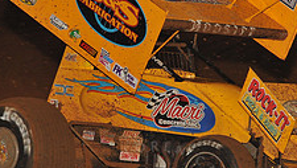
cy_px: 99
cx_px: 154
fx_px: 2869
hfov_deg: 5.9
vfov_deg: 3.3
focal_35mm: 364
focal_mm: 135
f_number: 7.1
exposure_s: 1/320
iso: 1250
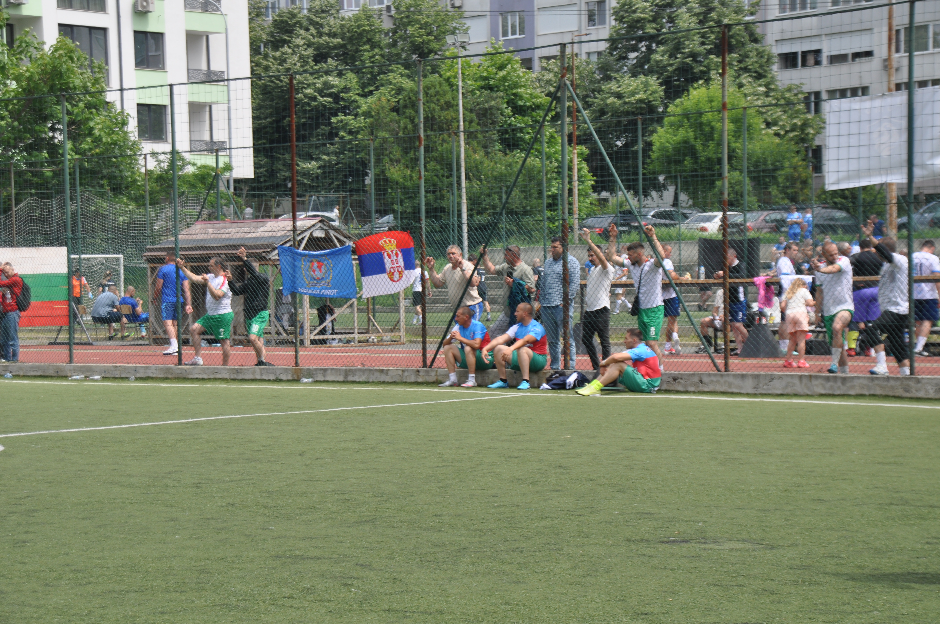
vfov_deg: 13.8
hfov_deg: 20.6
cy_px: 312
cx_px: 470
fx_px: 2582
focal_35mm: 99
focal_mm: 66
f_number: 5.6
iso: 200
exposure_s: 1/500
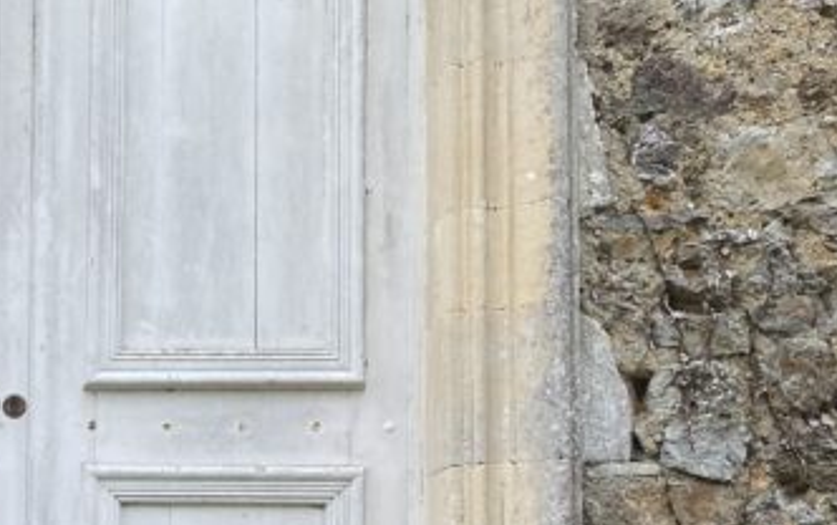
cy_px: 641
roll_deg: -1.2
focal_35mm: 85
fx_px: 1940
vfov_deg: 14.8
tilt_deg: +4.8
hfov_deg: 22.7
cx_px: -121
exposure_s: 1/361
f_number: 1.8
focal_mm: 4.25
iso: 32
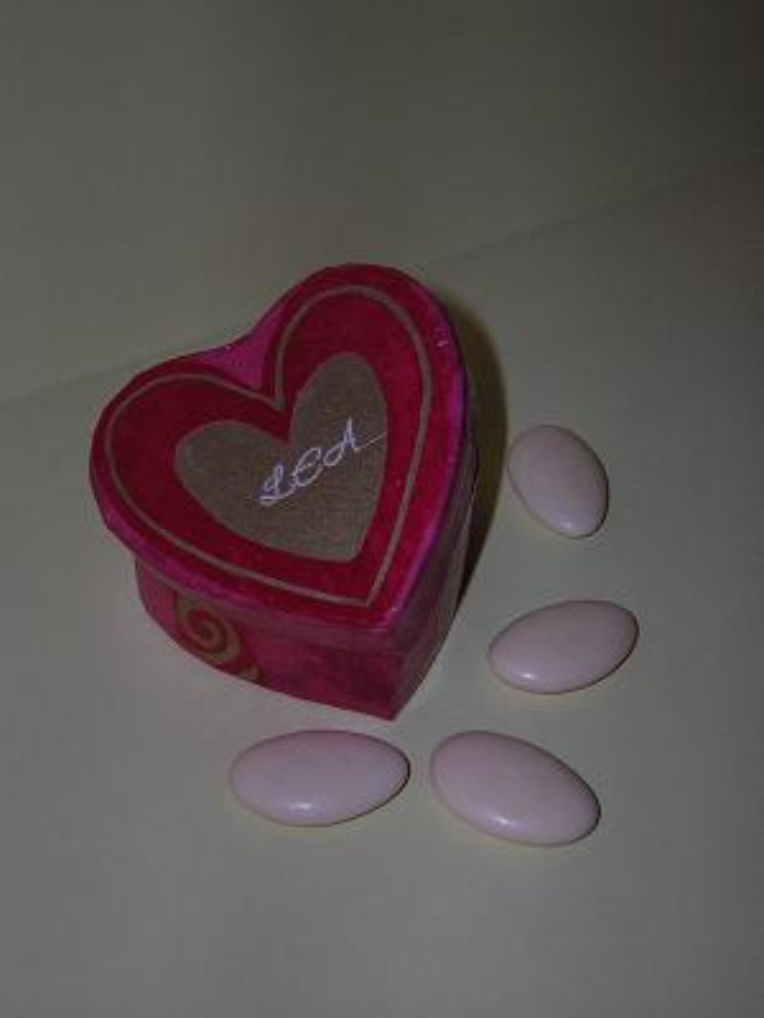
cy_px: 509
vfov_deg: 37.5
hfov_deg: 28.6
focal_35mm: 51
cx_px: 382
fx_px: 1501
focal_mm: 6.6
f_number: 3.1
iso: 50
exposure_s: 1/60.1
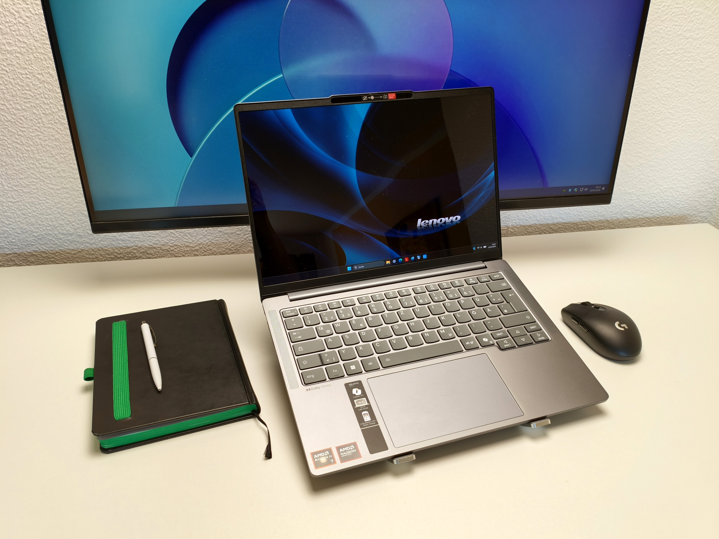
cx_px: 355
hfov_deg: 65.3
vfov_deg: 51.4
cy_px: 274
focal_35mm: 27
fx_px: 561
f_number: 1.5
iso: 160
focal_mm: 4.94
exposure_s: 1/99.8
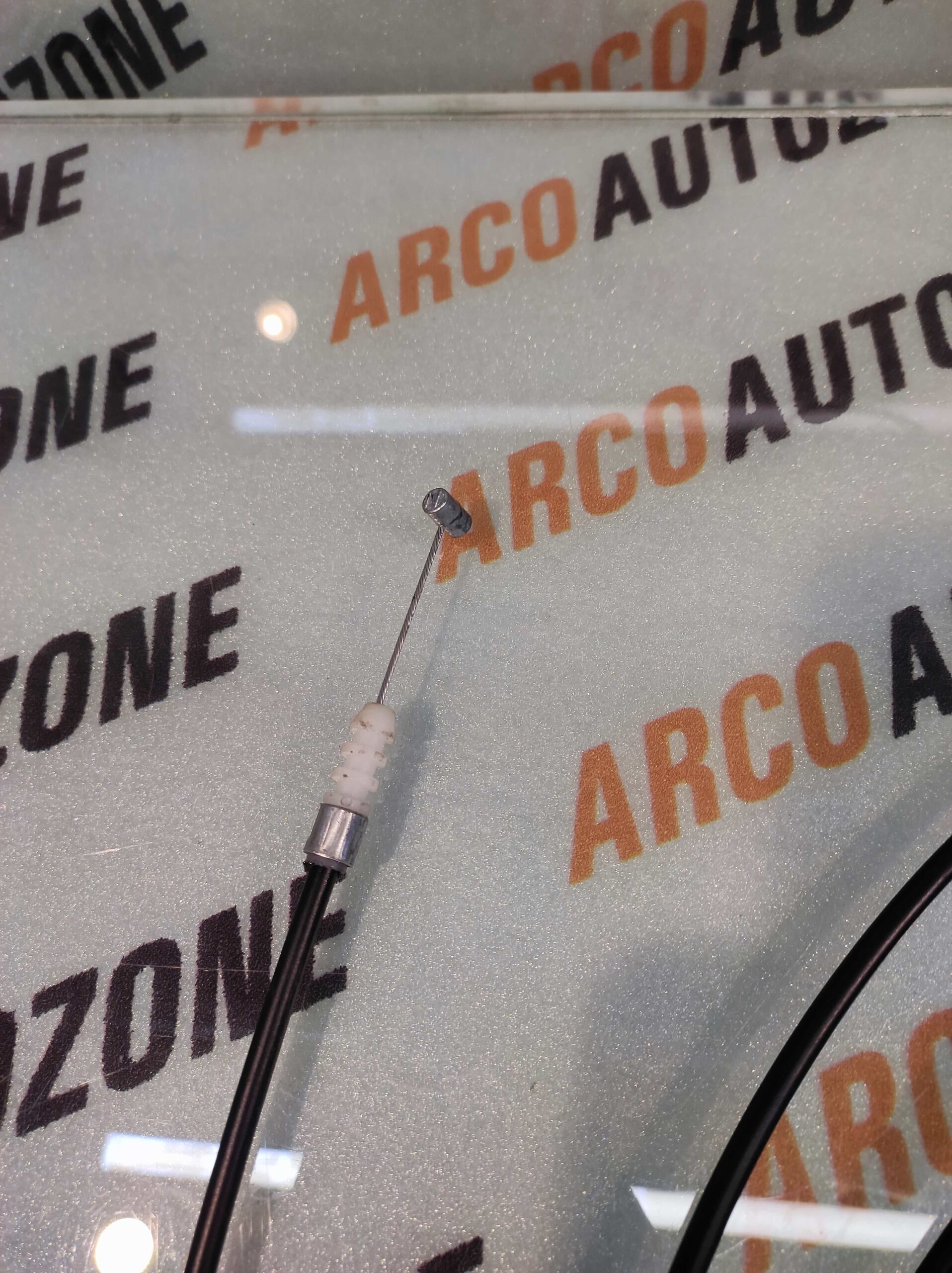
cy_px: 636
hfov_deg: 74.7
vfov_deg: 91.1
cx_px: 476
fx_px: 624
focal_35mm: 17
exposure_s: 1/50
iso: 124
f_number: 1.79
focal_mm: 4.74
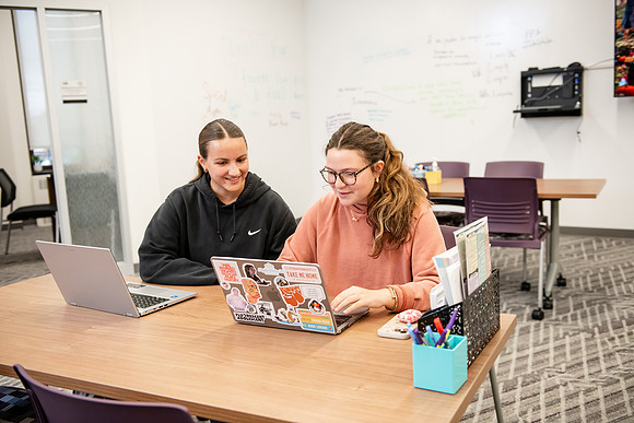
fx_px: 634
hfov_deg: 53.1
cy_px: 212
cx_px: 317
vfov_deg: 36.9
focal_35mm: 36
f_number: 3.2
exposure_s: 1/200
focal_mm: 36
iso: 1250
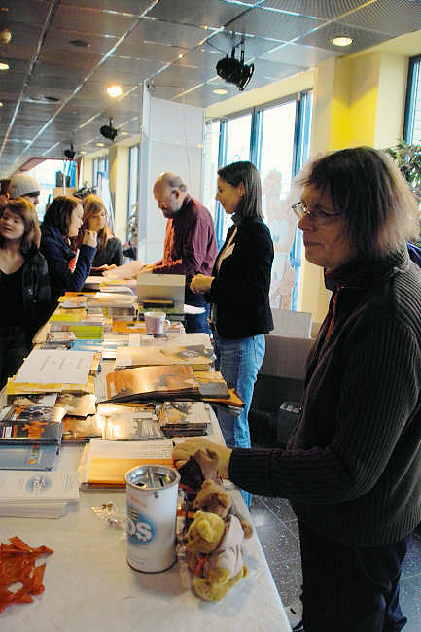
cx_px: 210
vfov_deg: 60.3
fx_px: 544
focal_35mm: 31
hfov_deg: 42.3
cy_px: 316
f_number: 3.5
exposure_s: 1/25
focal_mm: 18
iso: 400
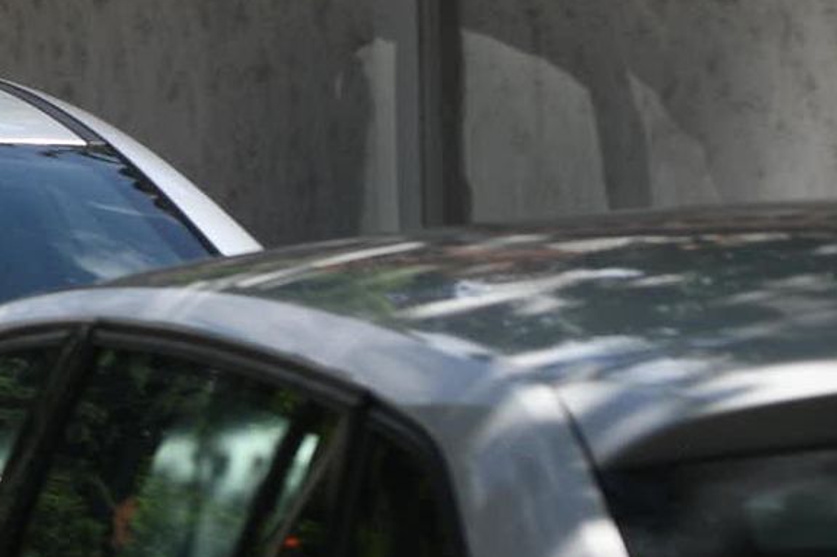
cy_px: -324
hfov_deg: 5.5
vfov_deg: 3.9
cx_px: -1747
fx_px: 8088
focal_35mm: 348
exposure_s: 1/1000
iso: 250
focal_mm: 50
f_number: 6.3
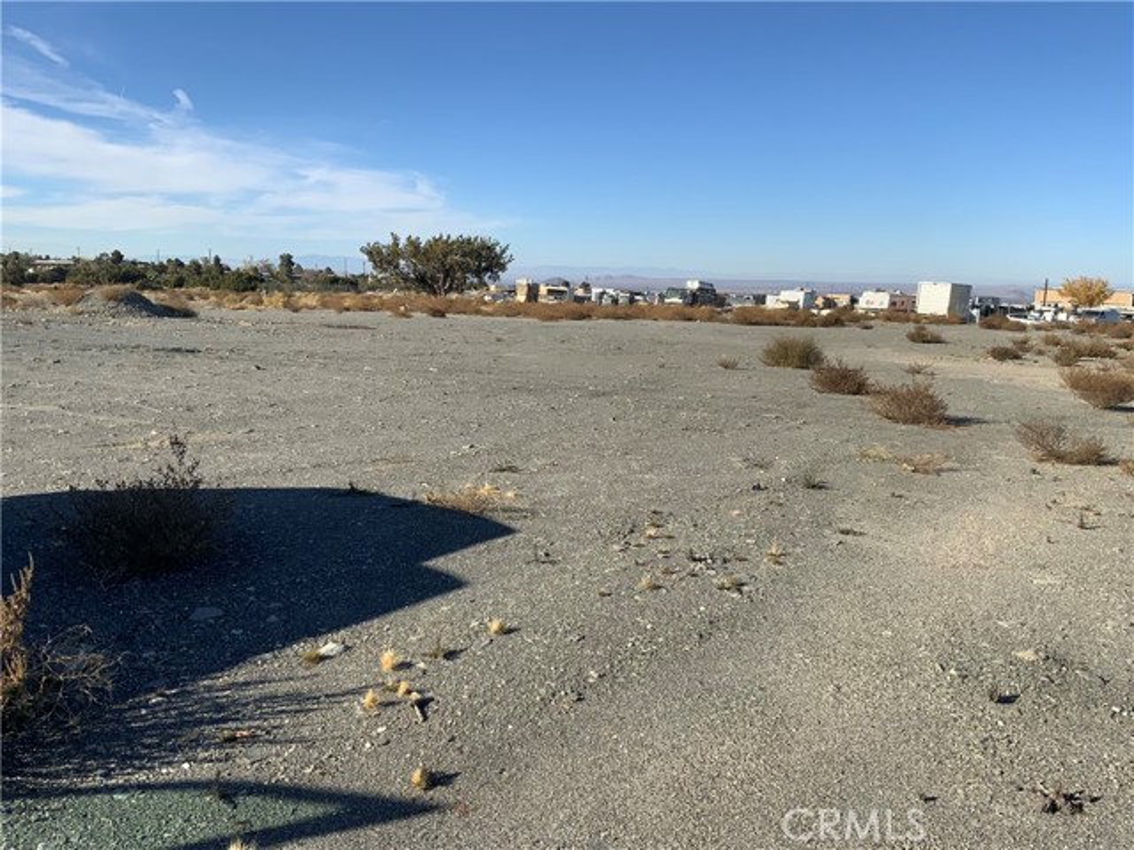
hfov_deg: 61.7
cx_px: 567
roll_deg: -2.2
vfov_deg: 48.2
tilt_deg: -7.5
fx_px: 950
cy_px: 425
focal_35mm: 29
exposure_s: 1/2538
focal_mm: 3
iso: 20
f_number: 1.8
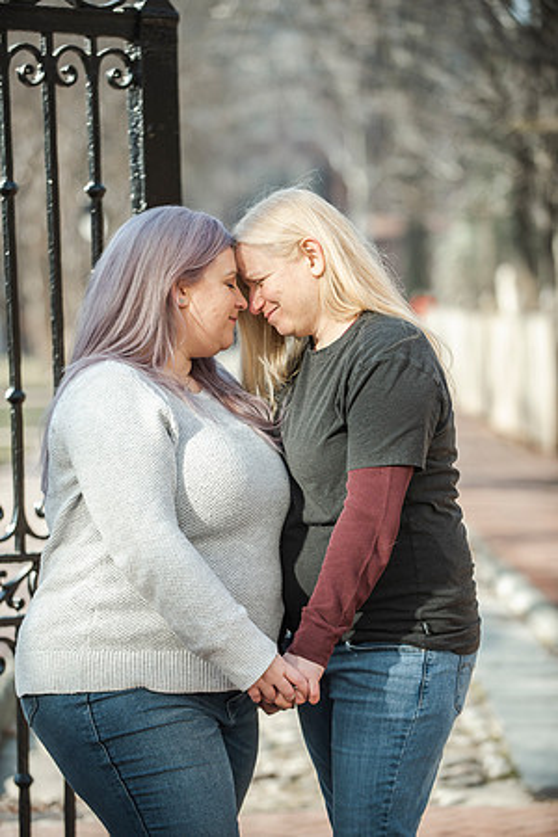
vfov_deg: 16.4
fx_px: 2906
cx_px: 279
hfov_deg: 11.0
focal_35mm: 125
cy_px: 418
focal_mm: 125
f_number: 3.2
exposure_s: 1/2500
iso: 640
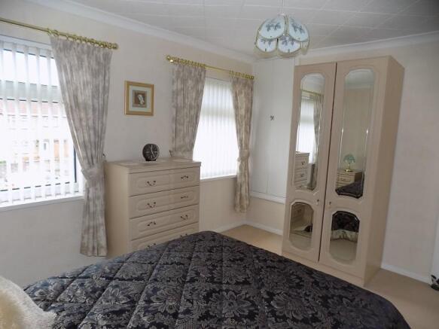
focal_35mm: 23
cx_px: 220
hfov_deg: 73.9
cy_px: 164
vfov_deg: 58.9
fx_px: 292
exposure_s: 1/40
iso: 80
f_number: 3.1
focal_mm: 4
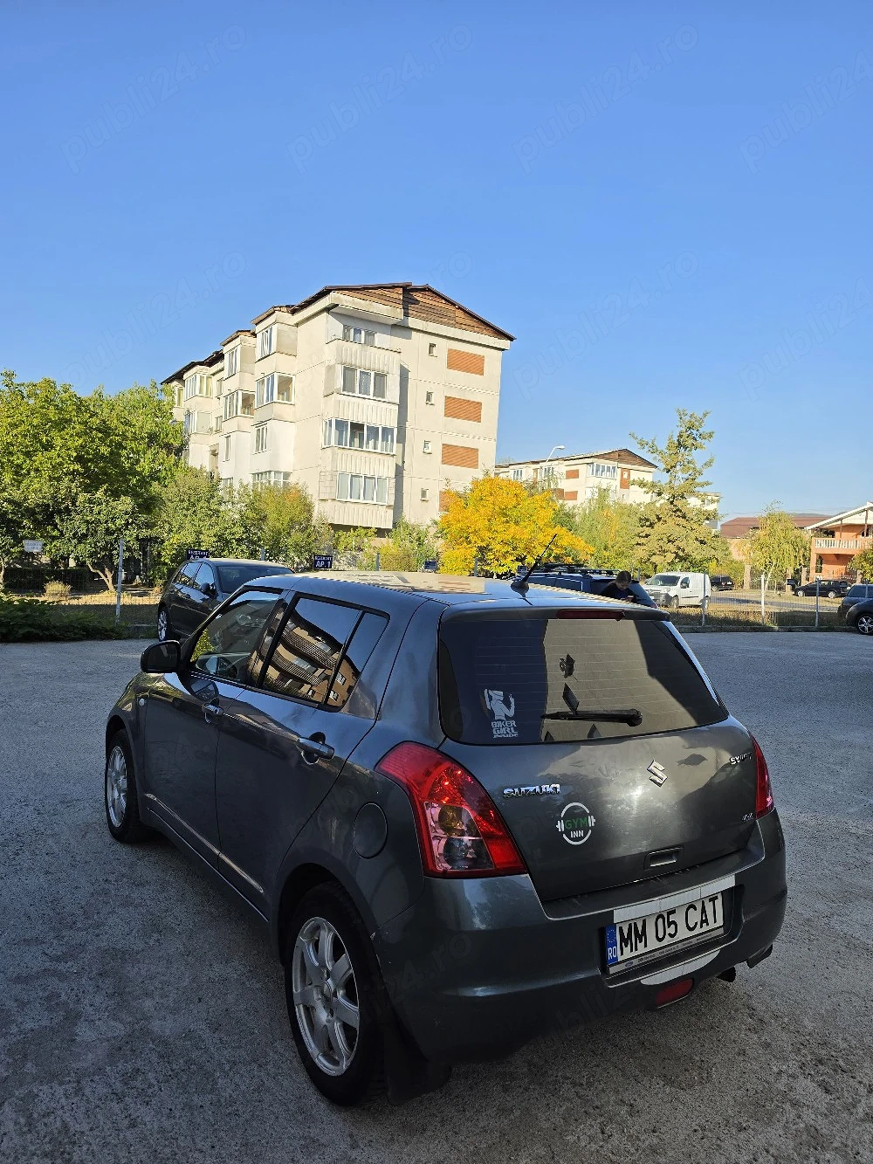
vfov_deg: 73.9
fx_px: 773
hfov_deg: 58.9
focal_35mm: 23
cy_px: 582
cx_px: 436
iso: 64
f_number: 1.4
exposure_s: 1/10000
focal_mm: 6.5
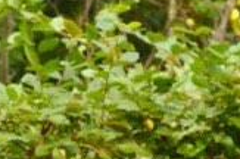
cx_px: -249
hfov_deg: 4.5
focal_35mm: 457
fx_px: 3039
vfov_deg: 3.0
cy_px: 324
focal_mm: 55
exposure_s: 1/250
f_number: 6.3
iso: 400
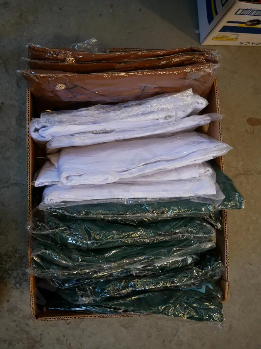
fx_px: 442
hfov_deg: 32.9
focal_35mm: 44
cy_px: 174
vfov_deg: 42.9
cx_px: 130
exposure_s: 1/60
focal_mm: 22
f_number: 4.2
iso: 500
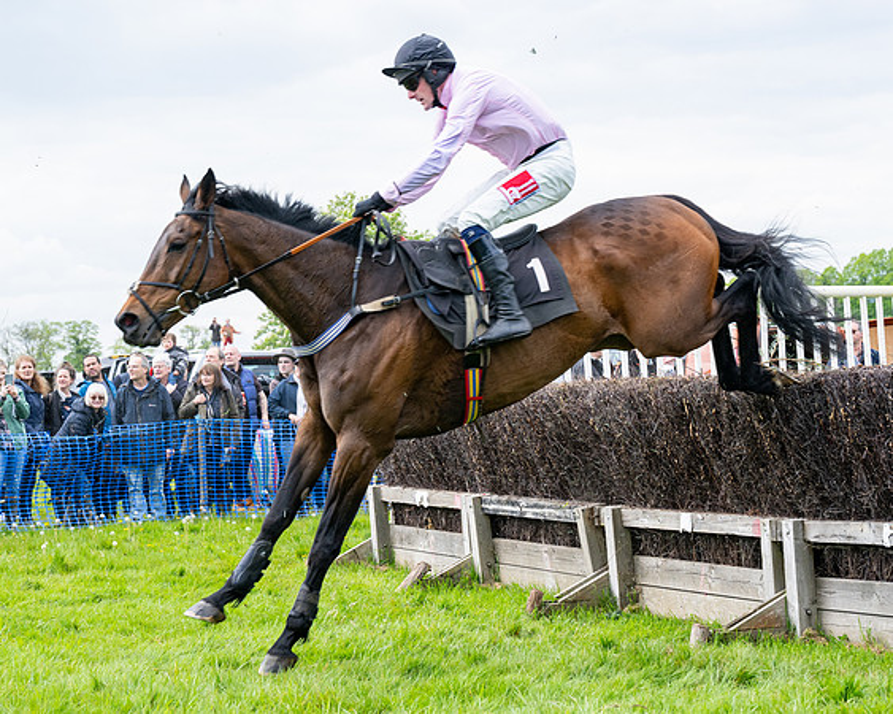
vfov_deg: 17.6
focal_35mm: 87
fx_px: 2309
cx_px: 411
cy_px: 354
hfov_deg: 21.9
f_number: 6.3
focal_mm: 70
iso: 400
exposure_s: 1/800
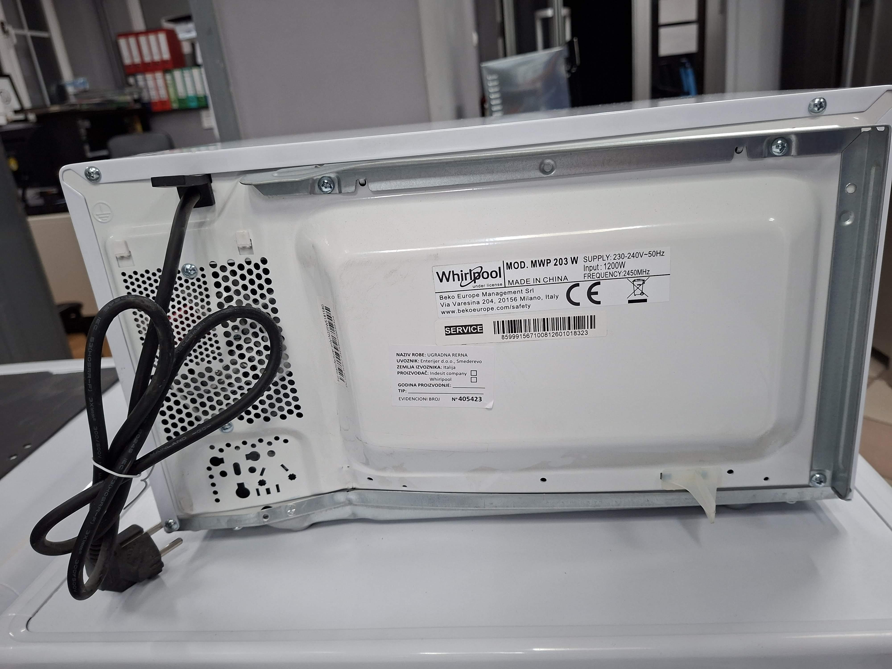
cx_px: 446
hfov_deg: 73.9
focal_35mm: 23
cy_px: 334
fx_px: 593
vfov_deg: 58.9
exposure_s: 1/100
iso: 320
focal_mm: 5.54
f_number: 1.8
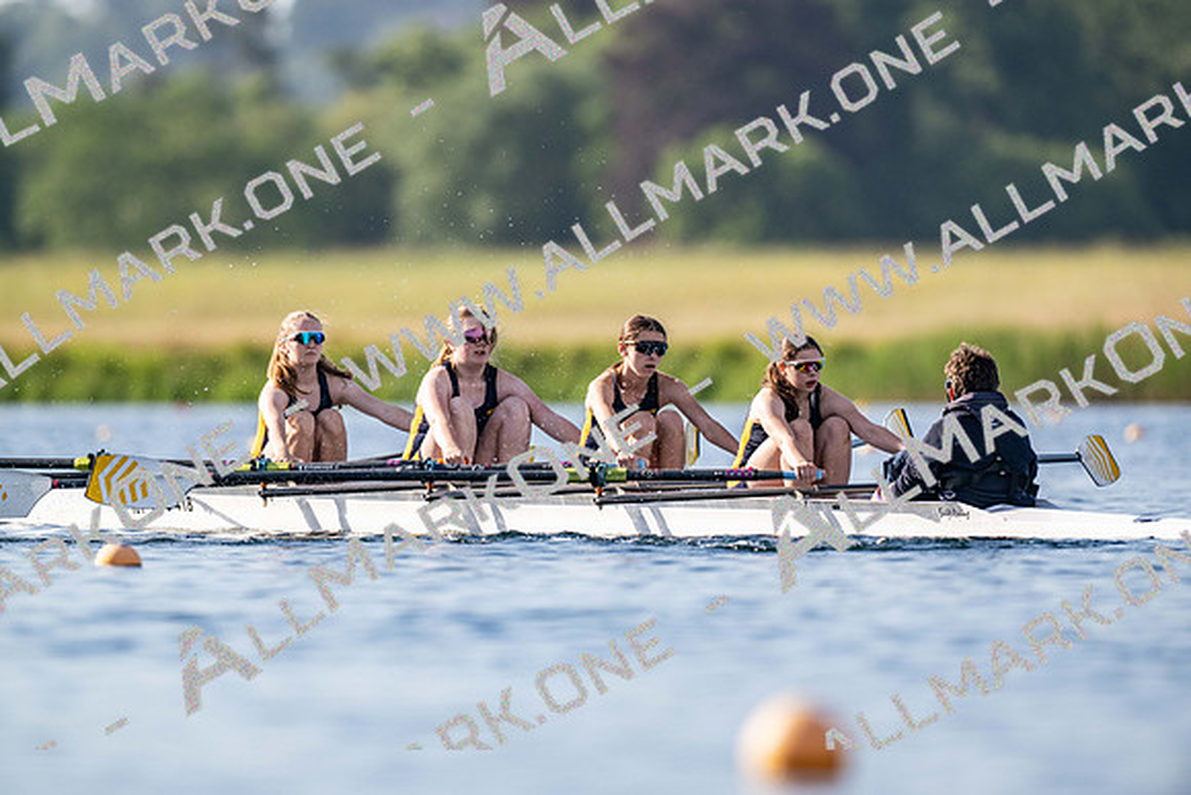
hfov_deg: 3.4
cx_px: 596
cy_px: 398
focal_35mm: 600
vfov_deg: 2.3
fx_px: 19854
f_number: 5
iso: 400
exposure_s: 1/2500
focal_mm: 600
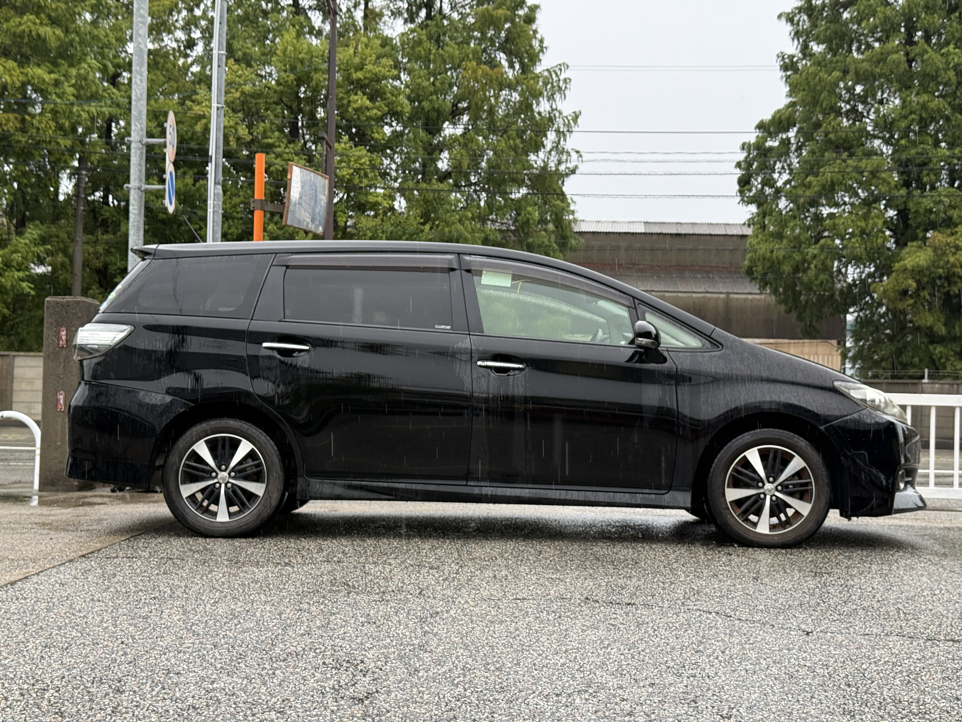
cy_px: 361
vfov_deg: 30.3
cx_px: 481
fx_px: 1334
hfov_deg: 39.7
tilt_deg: +1.4
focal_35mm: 48
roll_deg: -1.5
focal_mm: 6.76
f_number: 1.78
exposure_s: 1/228
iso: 100
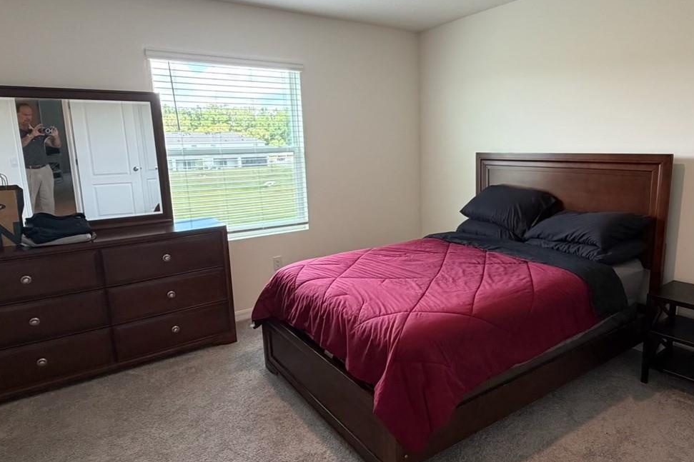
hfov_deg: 73.2
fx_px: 463
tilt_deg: -10.8
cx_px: 406
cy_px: 232
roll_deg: +1.0
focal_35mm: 24
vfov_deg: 53.1
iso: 250
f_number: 2.2
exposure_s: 1/60
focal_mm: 2.22
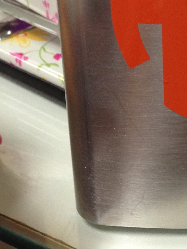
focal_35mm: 101
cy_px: 19
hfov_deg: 14.3
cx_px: 214
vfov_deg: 19.1
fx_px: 727
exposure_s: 1/20
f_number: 2.4
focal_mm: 4.12
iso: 160
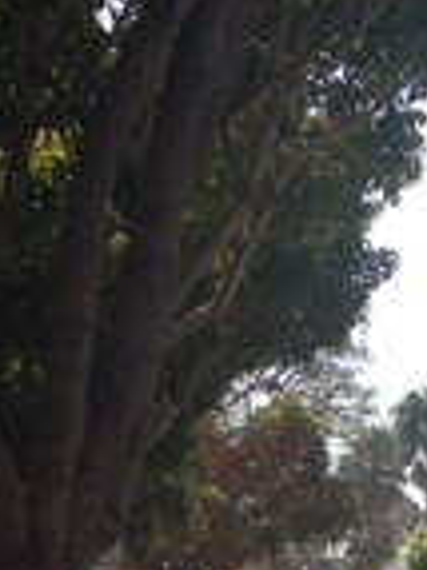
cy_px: 753
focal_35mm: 157
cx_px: 499
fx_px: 2586
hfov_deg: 9.3
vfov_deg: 12.2
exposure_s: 1/1175
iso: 50
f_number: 2.4
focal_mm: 4.28
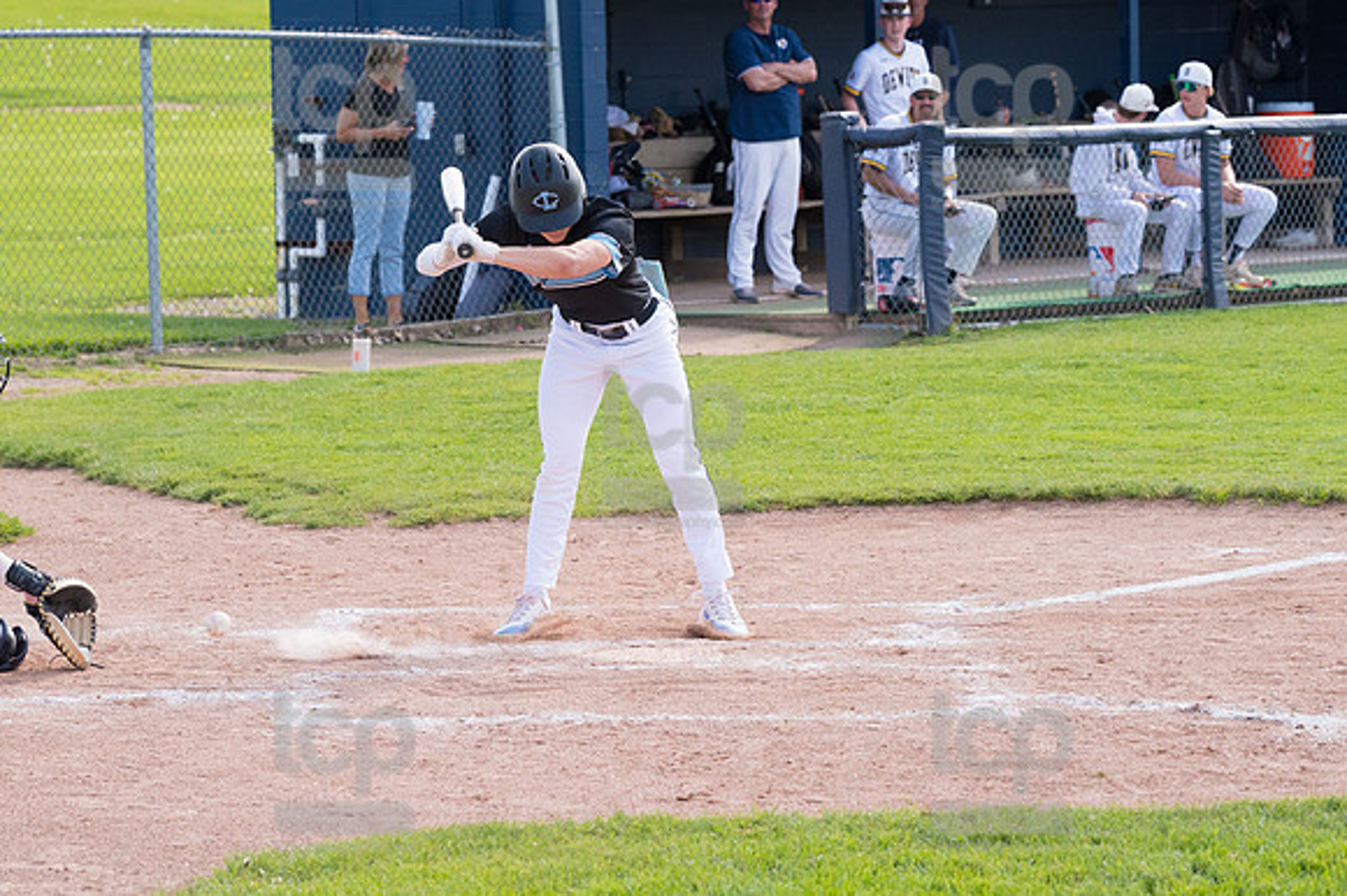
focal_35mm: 174
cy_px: 448
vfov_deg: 7.9
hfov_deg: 11.8
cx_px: 674
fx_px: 6507
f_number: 5.6
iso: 400
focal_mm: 116
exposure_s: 1/1600
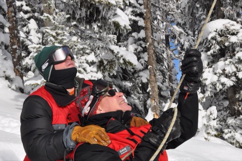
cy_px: 80
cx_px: 121
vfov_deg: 21.5
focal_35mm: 63
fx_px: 423
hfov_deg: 31.9
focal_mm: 42
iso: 200
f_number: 18
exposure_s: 1/200
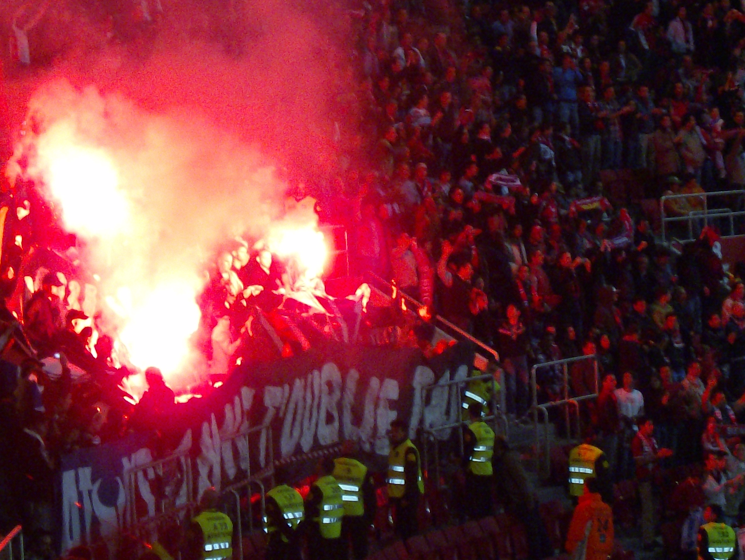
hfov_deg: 10.5
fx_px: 4029
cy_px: 156
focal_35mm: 187
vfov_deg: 7.9
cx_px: 133
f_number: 4.8
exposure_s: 1/31.3
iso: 200
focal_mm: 18
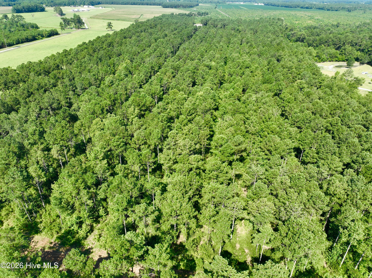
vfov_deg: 56.8
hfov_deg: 71.6
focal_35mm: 24
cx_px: 186
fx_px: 258
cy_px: 139
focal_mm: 12.29
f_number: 2.8
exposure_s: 1/800
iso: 100
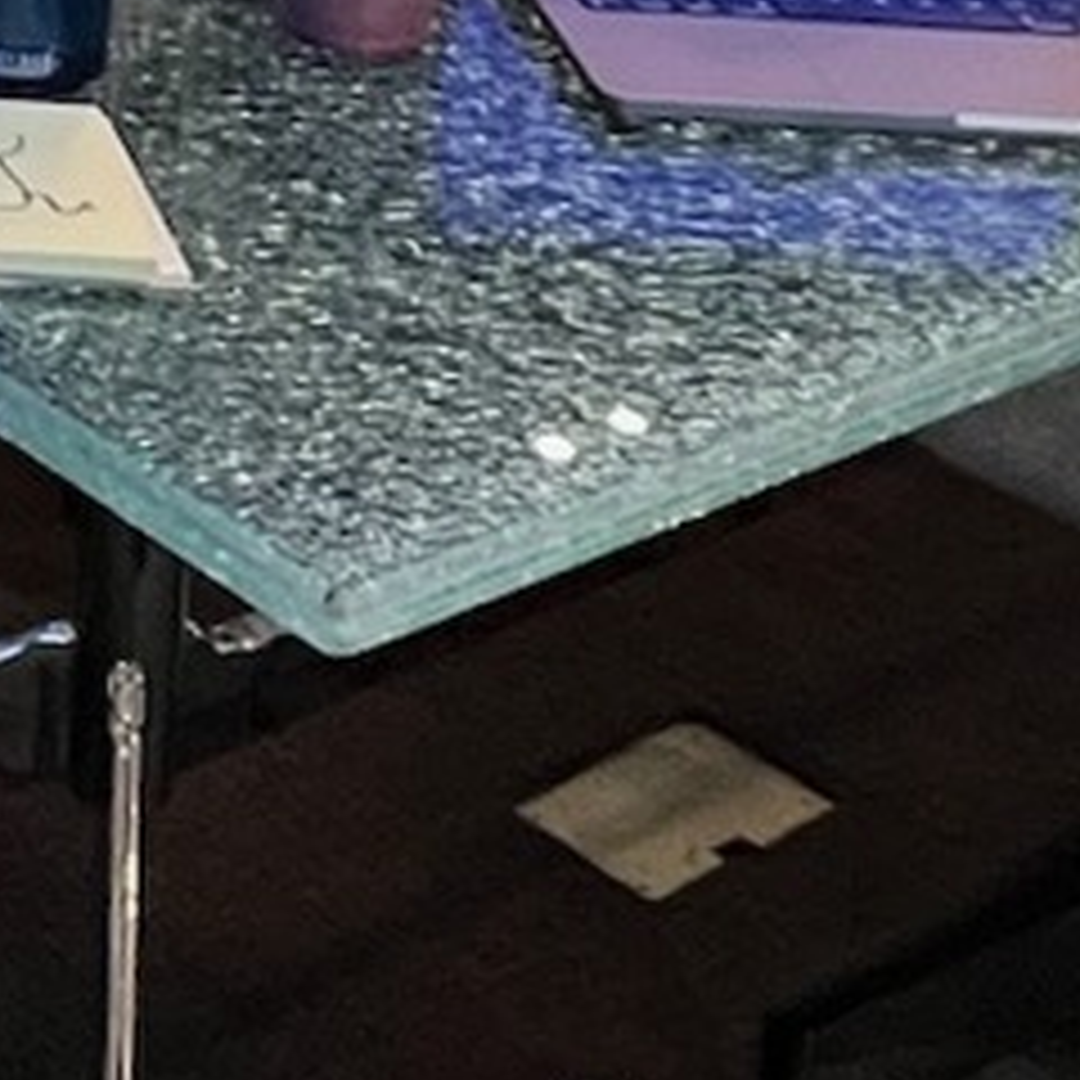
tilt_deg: -8.8
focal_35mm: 86
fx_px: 3036
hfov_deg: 17.7
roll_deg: -0.7
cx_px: -621
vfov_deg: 17.2
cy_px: -752
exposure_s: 1/57
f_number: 1.8
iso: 500
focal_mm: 1.57
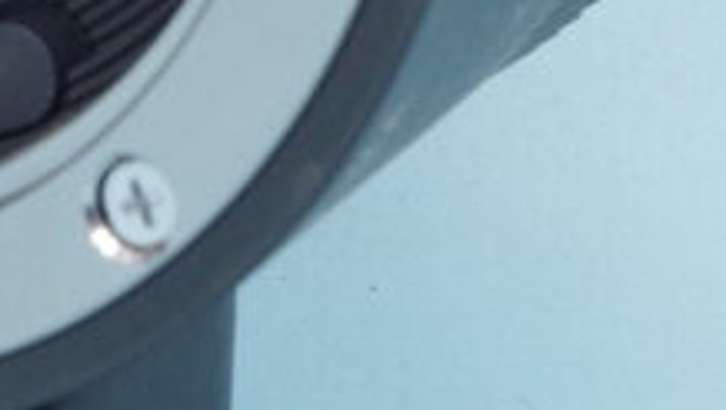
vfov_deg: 2.9
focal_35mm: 415
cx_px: -87
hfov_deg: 5.2
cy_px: -487
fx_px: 7995
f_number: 14
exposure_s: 1/3.33
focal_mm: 48
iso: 400
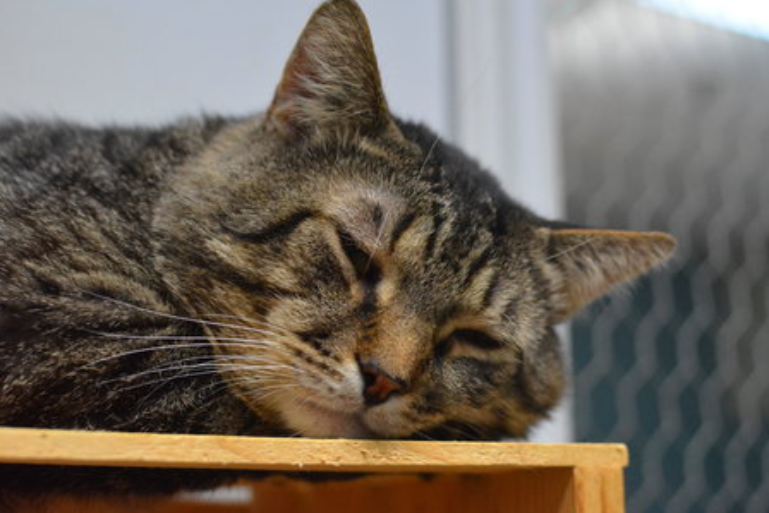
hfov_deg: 34.2
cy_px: 243
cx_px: 391
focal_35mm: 59
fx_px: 1251
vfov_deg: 23.2
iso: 3200
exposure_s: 1/320
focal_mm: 35
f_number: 3.2
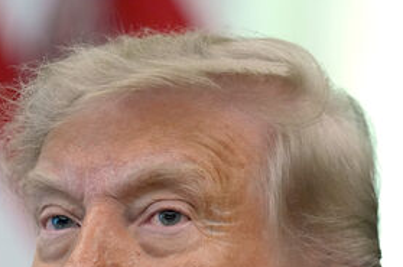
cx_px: 163
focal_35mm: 356
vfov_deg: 3.8
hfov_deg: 5.8
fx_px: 3978
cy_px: 303
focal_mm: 155
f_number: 2.8
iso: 4000
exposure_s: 1/400
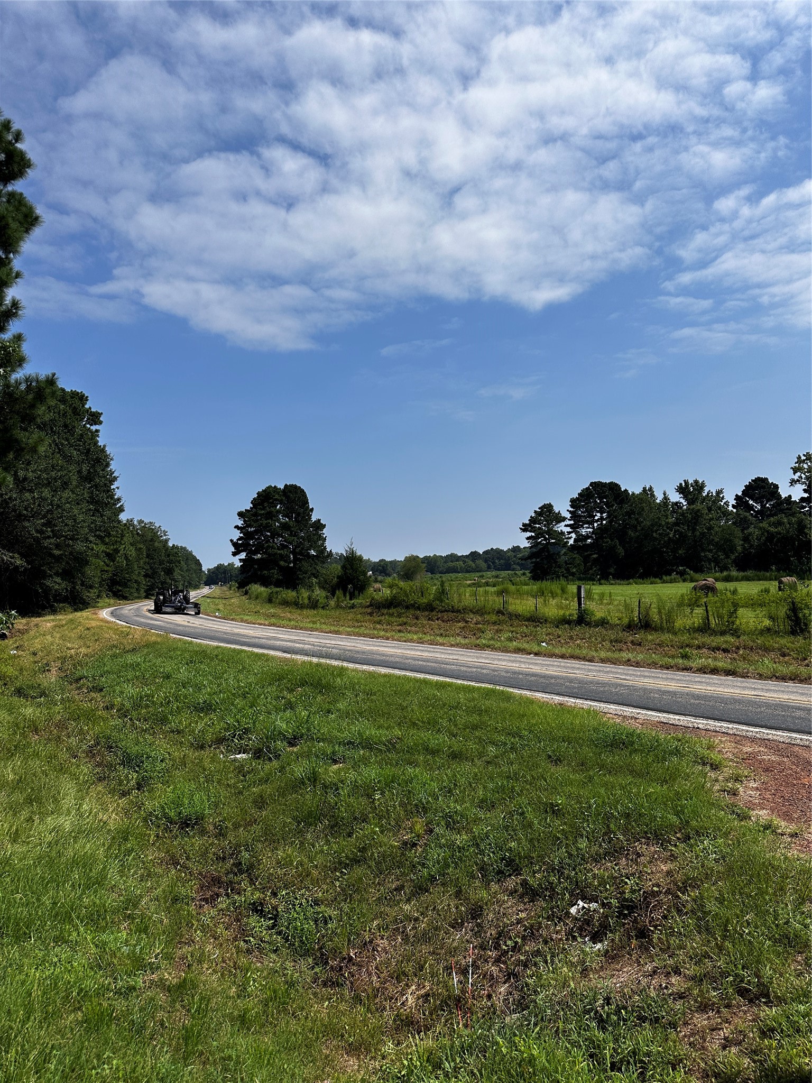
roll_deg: +2.0
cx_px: 406
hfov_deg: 56.8
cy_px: 542
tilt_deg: +4.2
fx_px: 751
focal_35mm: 24
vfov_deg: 71.6
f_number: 1.78
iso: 80
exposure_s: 1/6623
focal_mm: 6.86
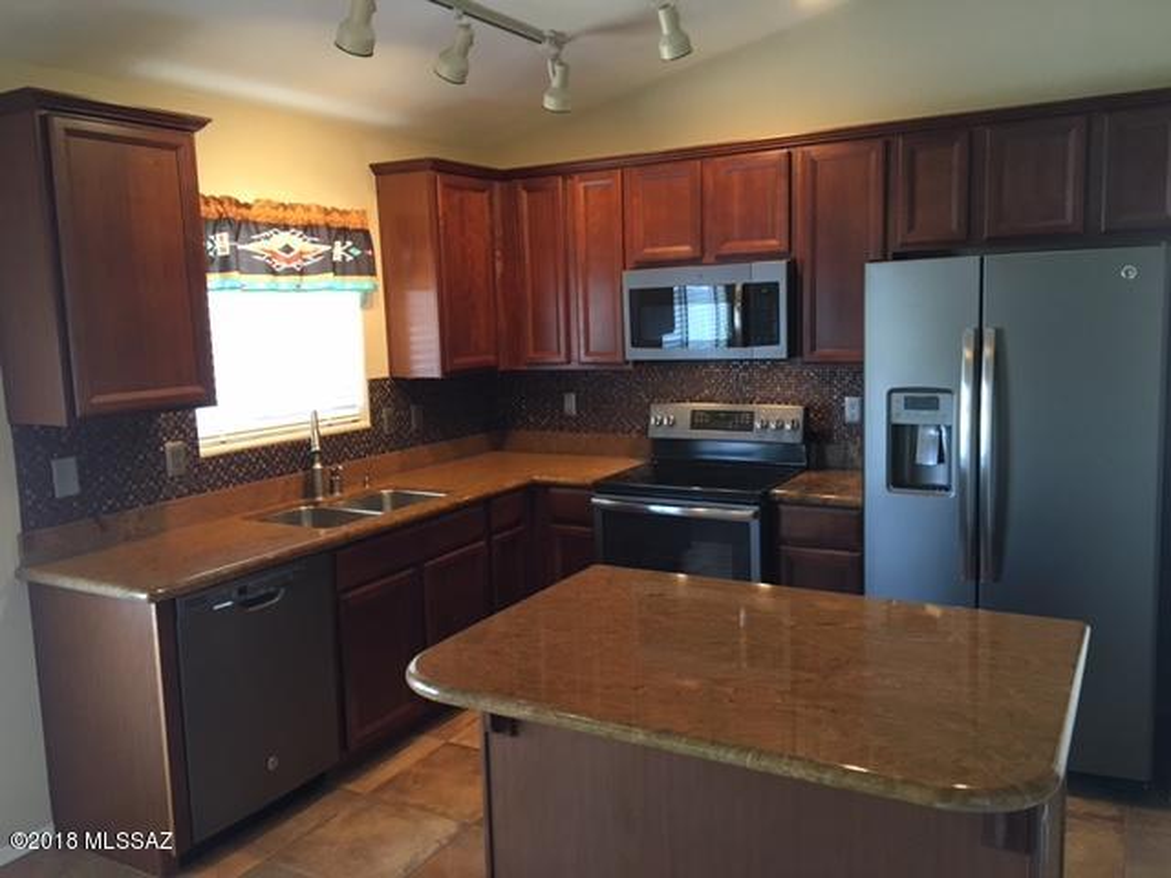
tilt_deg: -8.7
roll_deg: +3.1
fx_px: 981
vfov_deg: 48.2
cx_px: 586
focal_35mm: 29
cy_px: 439
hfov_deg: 61.7
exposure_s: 1/30
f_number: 2.2
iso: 125
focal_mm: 4.15
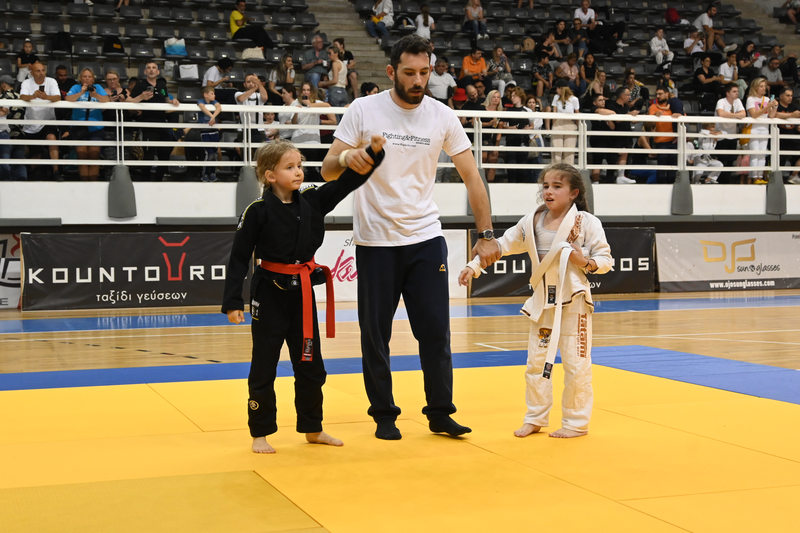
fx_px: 1167
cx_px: 400
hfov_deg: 37.9
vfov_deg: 25.8
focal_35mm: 52
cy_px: 266
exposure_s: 1/125
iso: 1800
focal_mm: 35
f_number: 5.3
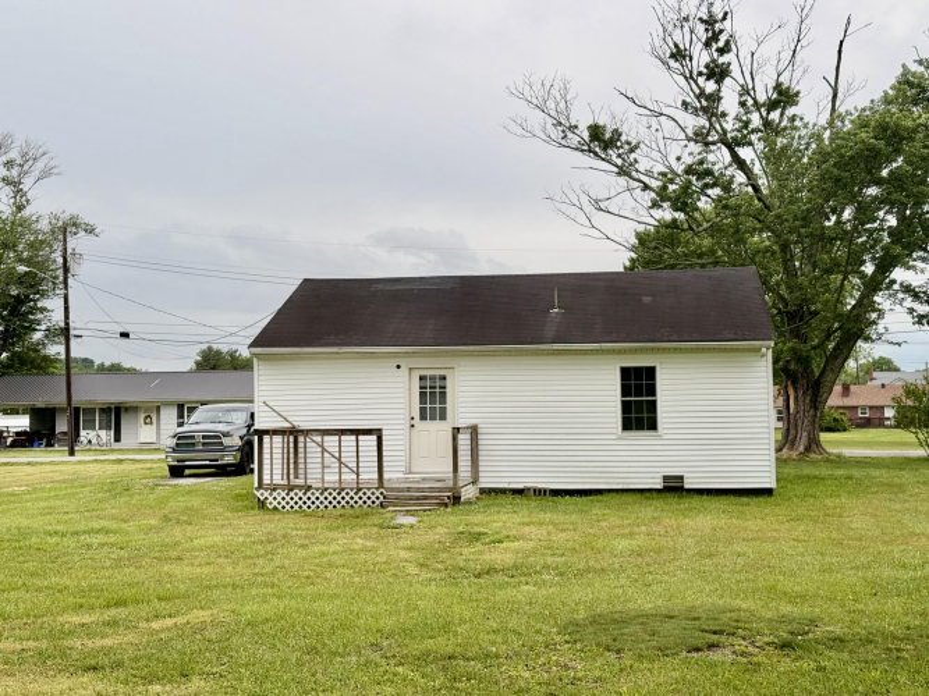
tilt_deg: +2.9
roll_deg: +1.1
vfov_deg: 30.3
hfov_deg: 39.7
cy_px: 348
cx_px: 464
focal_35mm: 48
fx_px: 1288
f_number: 1.78
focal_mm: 6.76
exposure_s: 1/2667
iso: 64
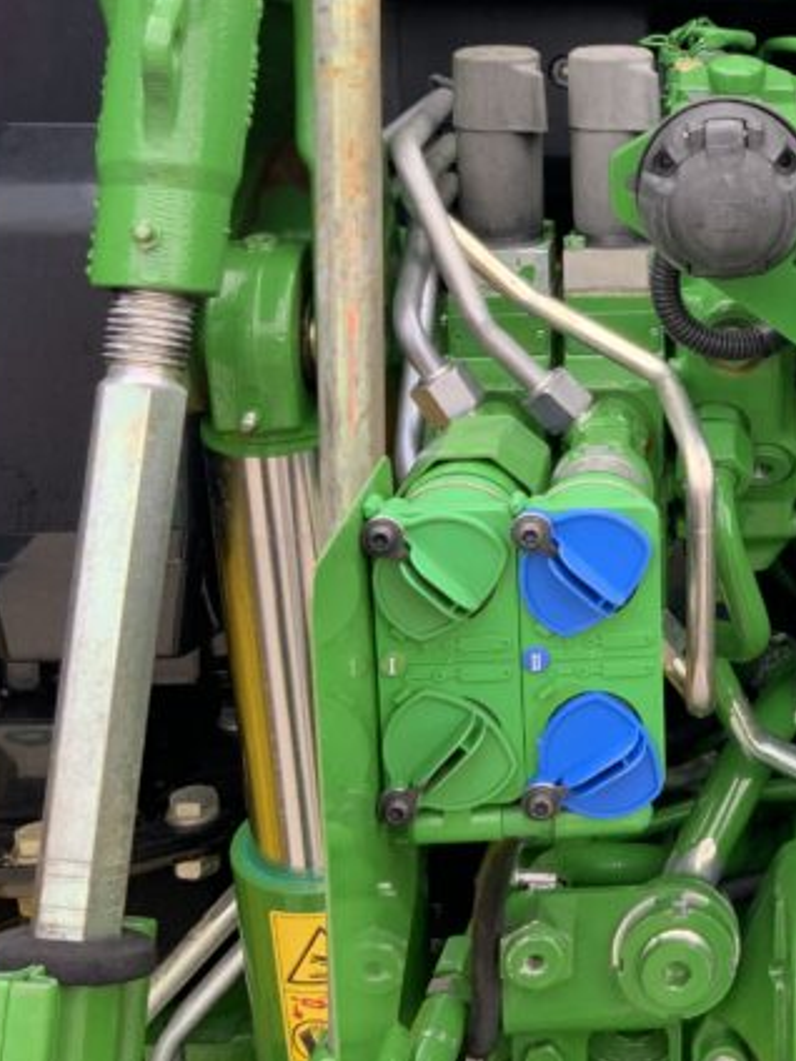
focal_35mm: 70
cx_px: 969
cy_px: 238
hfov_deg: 19.7
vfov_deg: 27.3
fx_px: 2146
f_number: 1.8
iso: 20
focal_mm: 3
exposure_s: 1/122
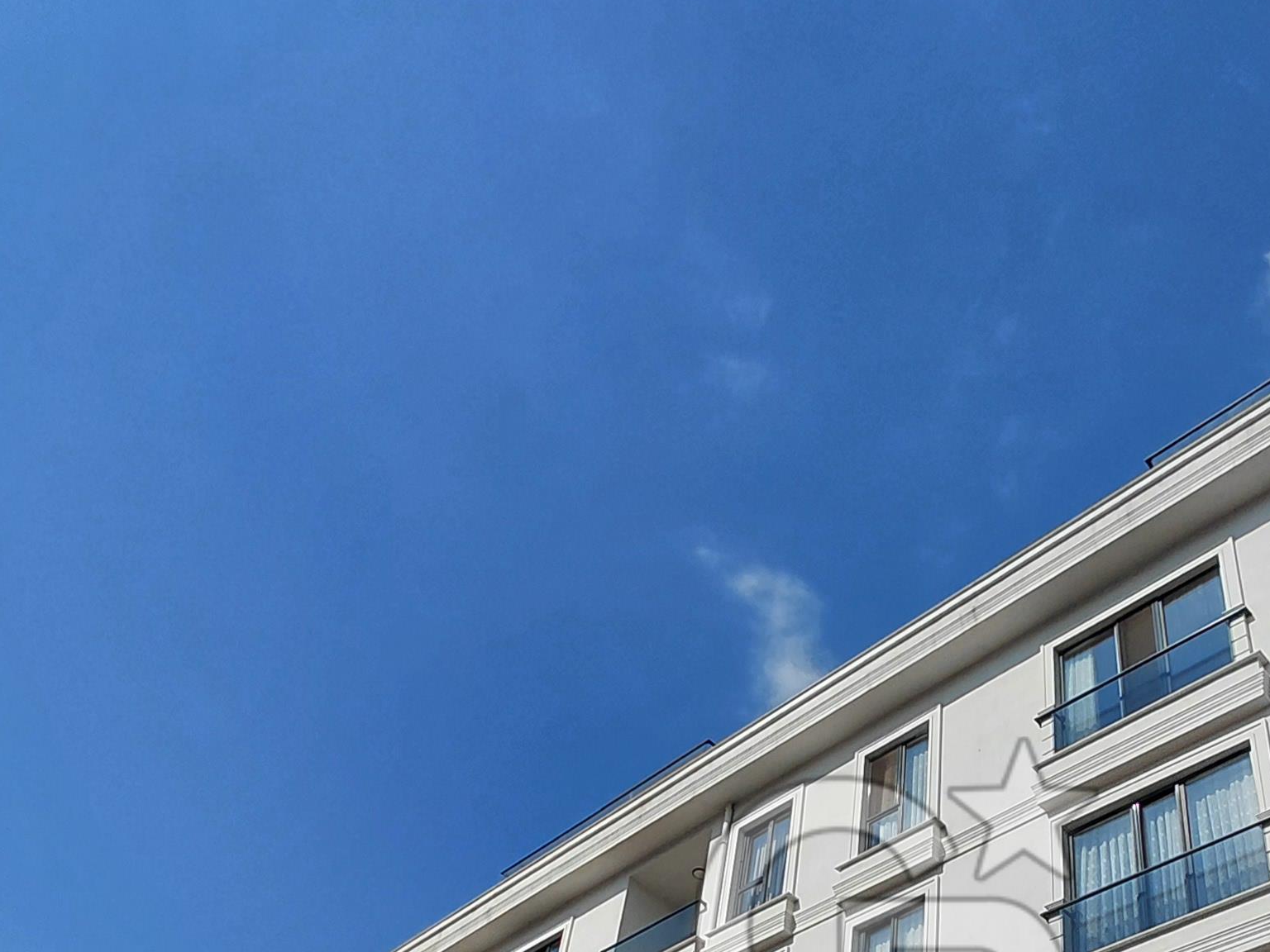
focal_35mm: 34
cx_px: 897
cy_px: 972
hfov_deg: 52.4
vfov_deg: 37.0
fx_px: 1247
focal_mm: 1.64
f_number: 2.2
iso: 40
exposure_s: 1/5507
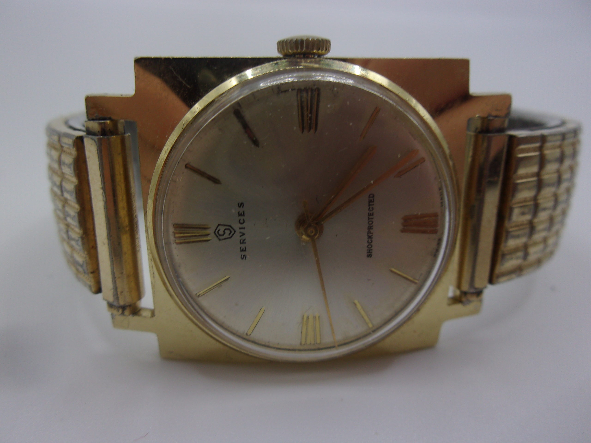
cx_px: 296
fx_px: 478
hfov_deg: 63.4
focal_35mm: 28
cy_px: 222
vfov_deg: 49.7
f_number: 3.9
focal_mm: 5.1
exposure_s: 1/50
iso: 80
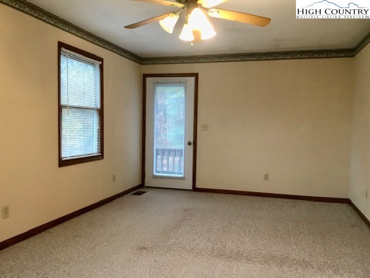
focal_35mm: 31
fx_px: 331
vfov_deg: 45.4
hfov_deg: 58.4
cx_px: 185
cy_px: 139
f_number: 2.4
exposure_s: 1/30
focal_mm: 3.3
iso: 125
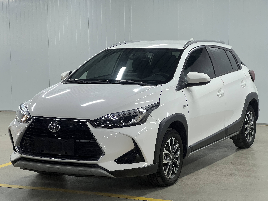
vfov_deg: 19.1
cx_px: 134
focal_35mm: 77
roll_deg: +0.6
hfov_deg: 25.3
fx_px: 596
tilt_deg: -6.0
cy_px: 100
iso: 200
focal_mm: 9
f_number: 2.8
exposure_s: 1/99
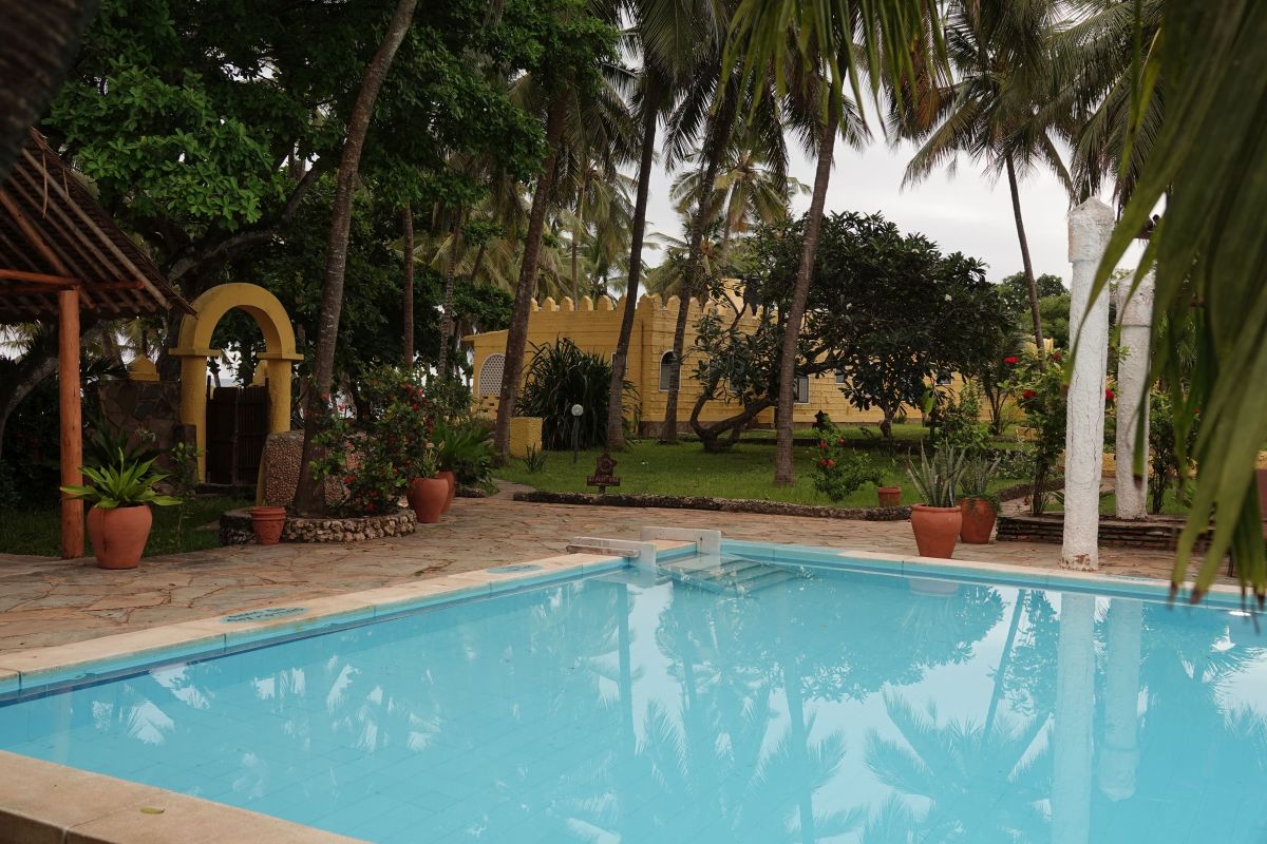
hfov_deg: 54.4
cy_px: 422
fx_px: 1232
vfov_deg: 37.9
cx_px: 634
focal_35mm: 35
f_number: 3.2
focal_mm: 12.96
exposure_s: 1/125
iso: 100
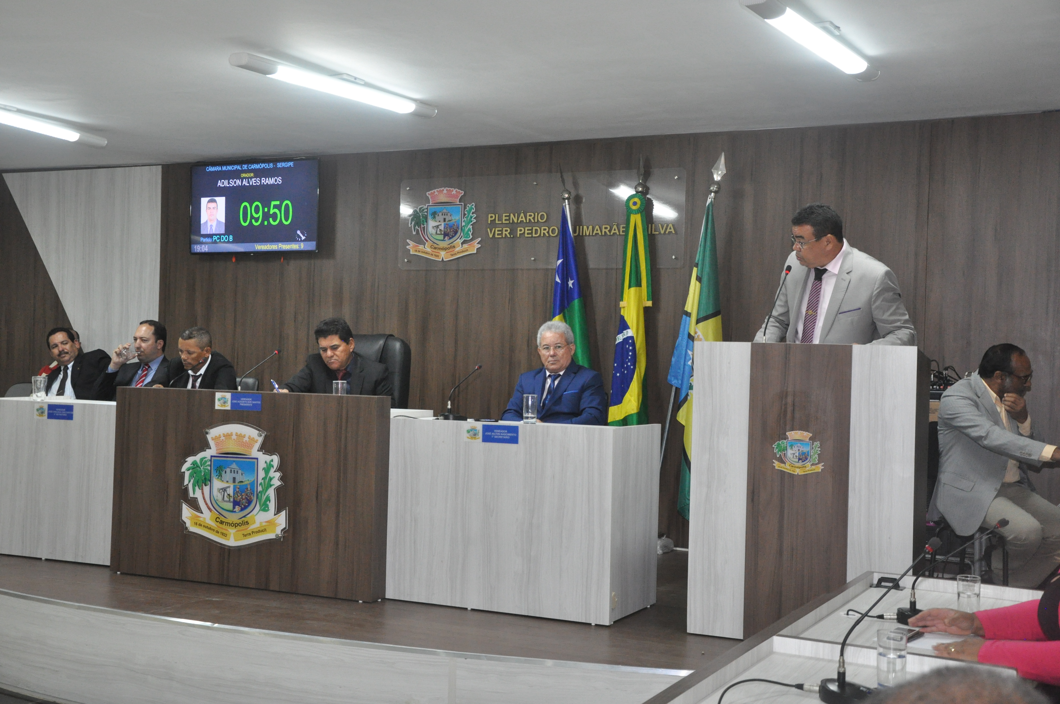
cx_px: 530
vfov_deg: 31.8
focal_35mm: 42
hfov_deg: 46.4
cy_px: 352
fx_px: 1235
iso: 1600
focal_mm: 28
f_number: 7.1
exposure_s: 1/60
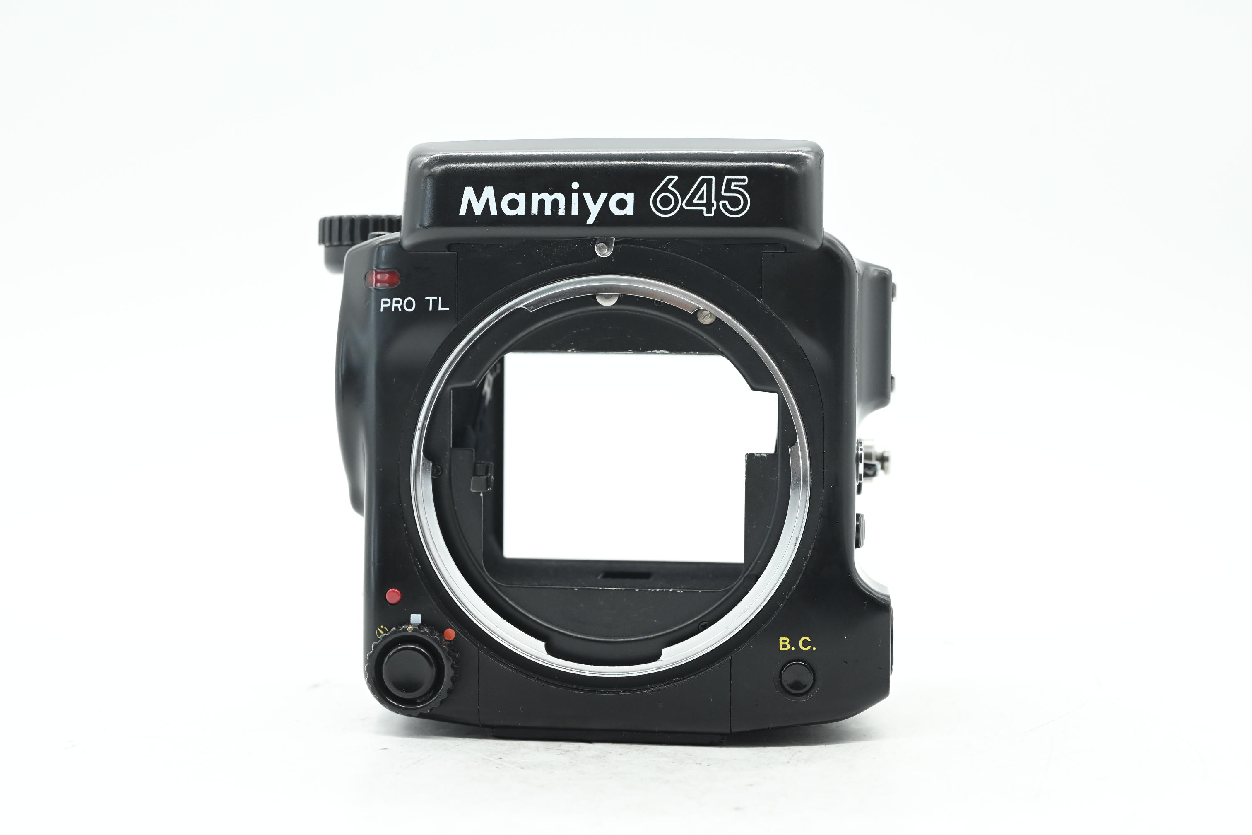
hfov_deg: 39.6
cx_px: 626
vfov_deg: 27.0
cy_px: 418
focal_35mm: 50
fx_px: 1739
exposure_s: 1/160
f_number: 10
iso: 2000
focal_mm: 50
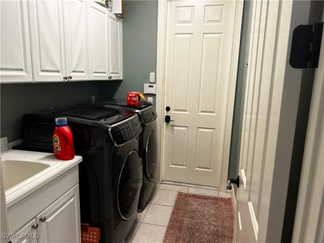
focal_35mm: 26
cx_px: 162
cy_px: 122
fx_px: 243
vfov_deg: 53.1
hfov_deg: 67.3
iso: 100
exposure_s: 1/120
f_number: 1.5
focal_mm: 5.7
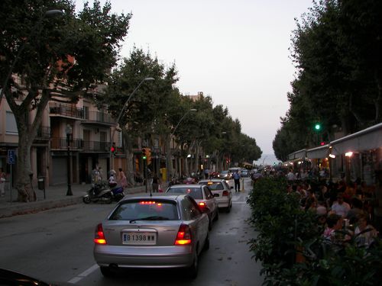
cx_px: 191
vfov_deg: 39.7
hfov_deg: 51.4
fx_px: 397
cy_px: 143
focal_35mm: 36
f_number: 2.8
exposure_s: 1/40
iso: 50
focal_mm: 6
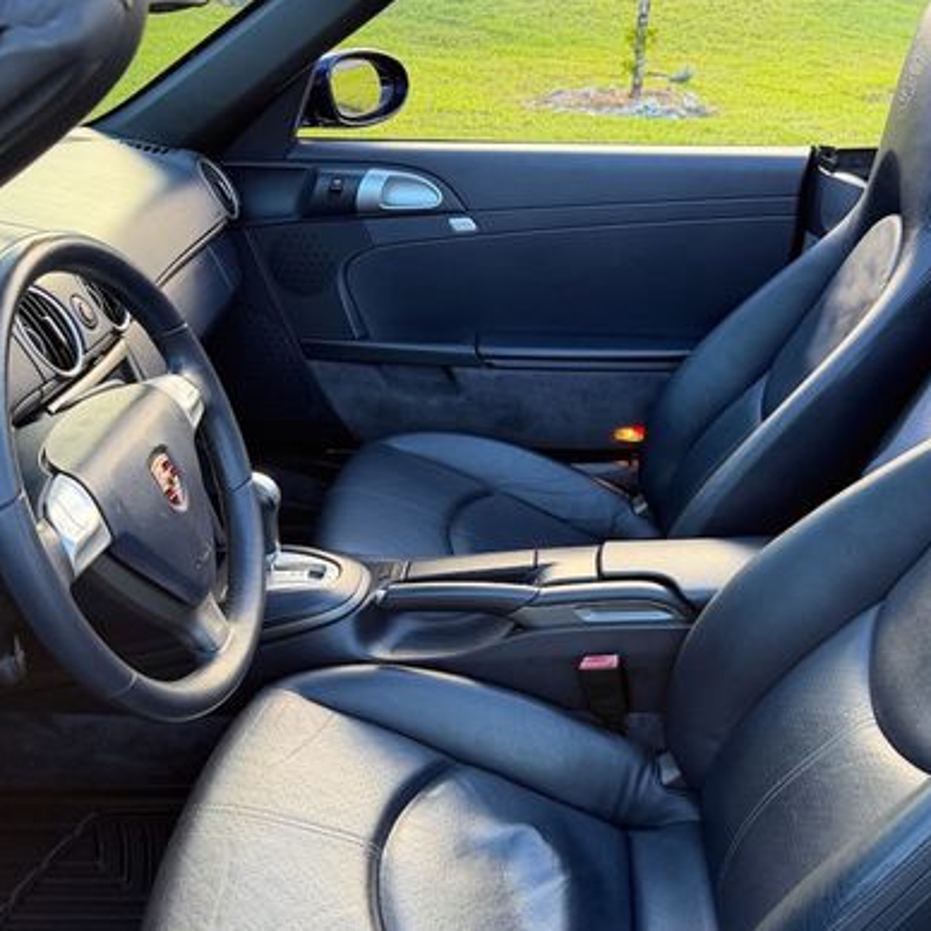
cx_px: 590
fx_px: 1065
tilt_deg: -29.7
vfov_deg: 46.9
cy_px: 573
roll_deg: -1.1
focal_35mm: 35
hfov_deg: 46.7
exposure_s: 1/210
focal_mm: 6.76
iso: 200
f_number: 1.78
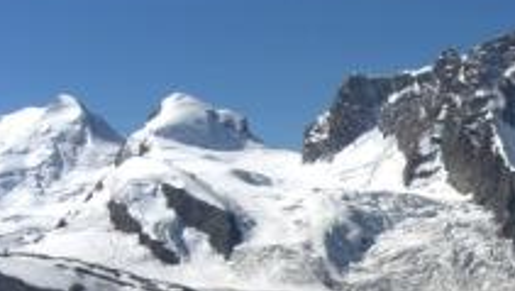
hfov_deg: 23.0
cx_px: 537
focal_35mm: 88
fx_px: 1202
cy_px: 377
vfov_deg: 13.3
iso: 80
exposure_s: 1/320
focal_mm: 7.9
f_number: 8
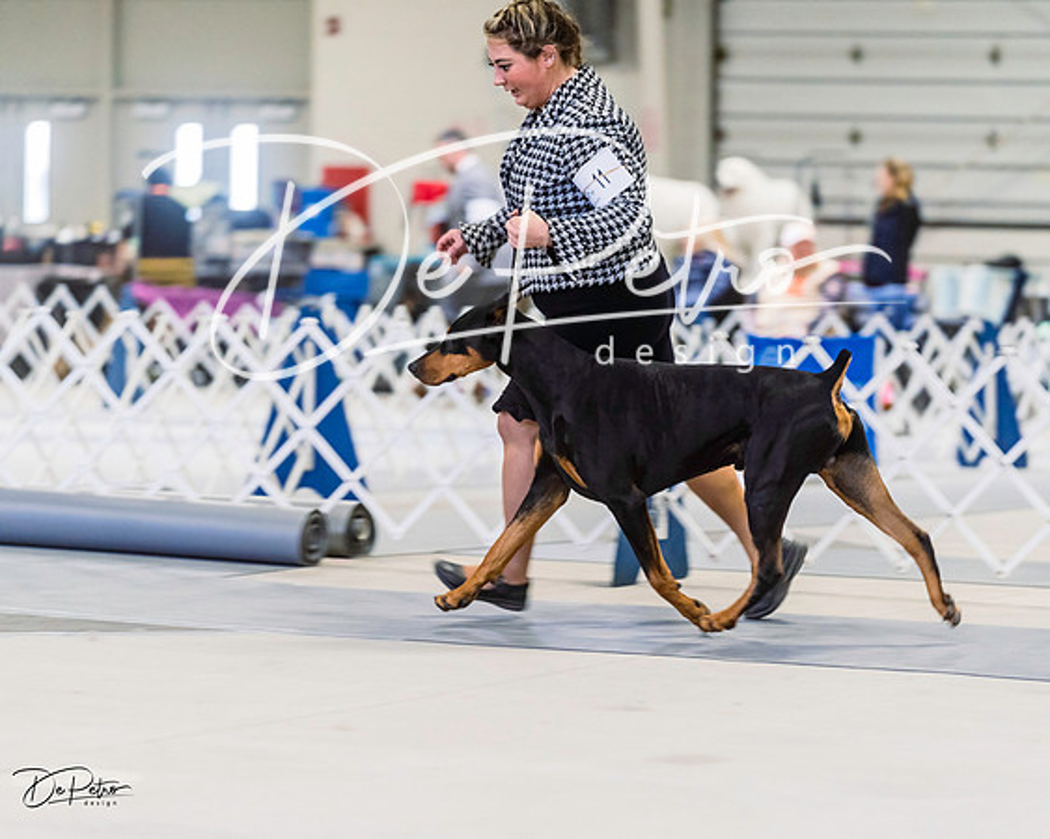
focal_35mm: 160
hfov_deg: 12.1
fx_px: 4968
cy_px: 420
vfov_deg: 9.7
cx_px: 525
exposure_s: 1/160
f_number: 2.8
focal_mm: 142
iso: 3200
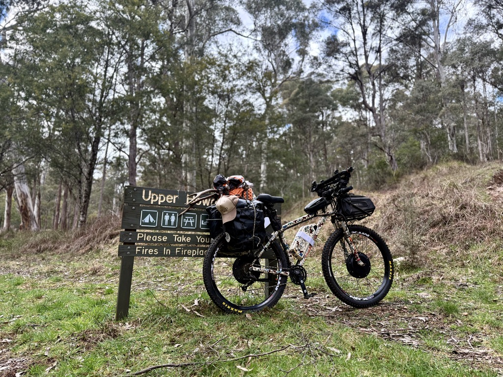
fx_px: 349
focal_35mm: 24
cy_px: 188
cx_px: 252
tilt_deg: +10.3
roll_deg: -2.1
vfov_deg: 56.8
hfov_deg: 71.6
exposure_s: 1/428
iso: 100
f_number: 1.78
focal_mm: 6.76
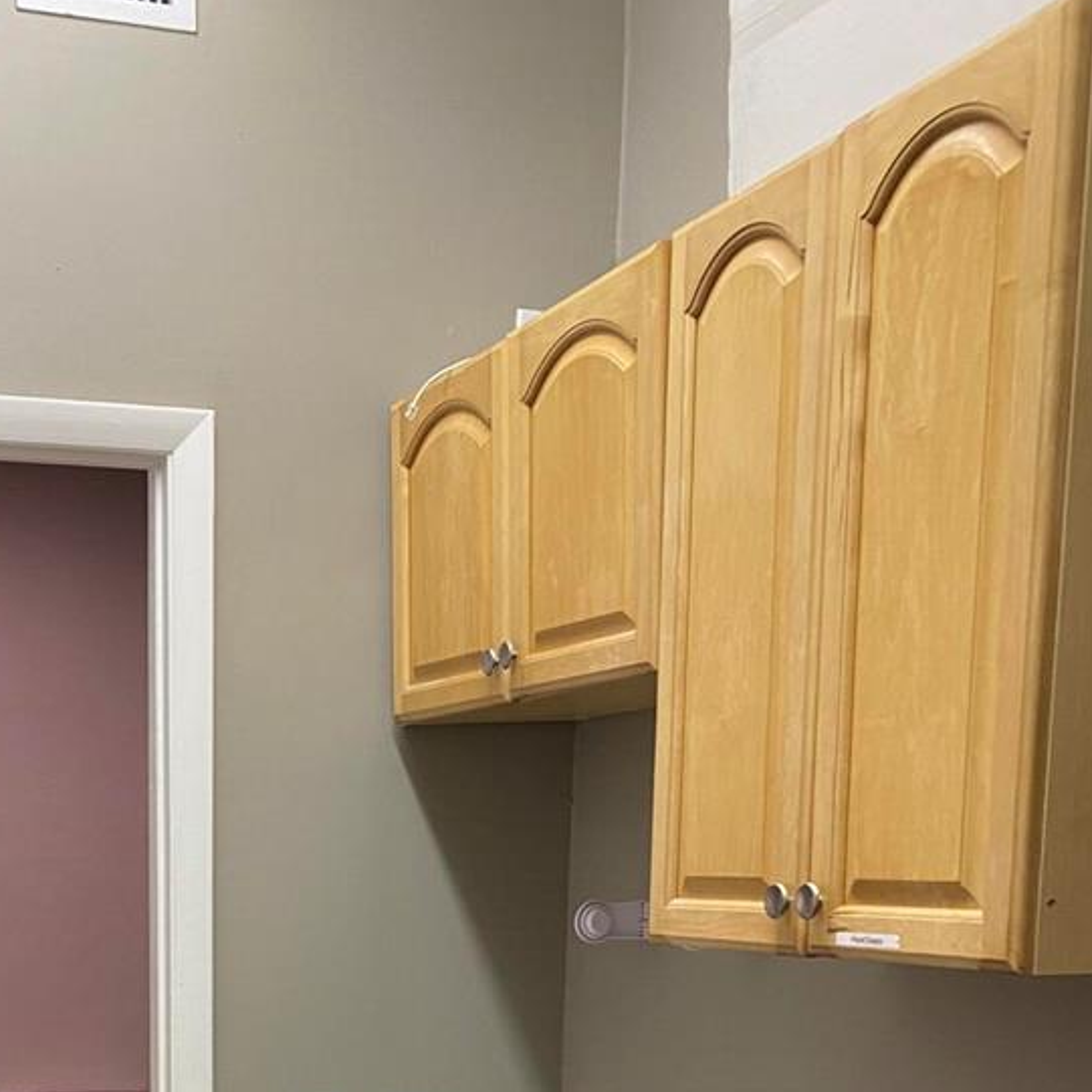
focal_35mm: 51
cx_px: 238
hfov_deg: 32.6
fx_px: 1820
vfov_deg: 30.7
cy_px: 1128
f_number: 1.8
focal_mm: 4.25
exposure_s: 1/60
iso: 160
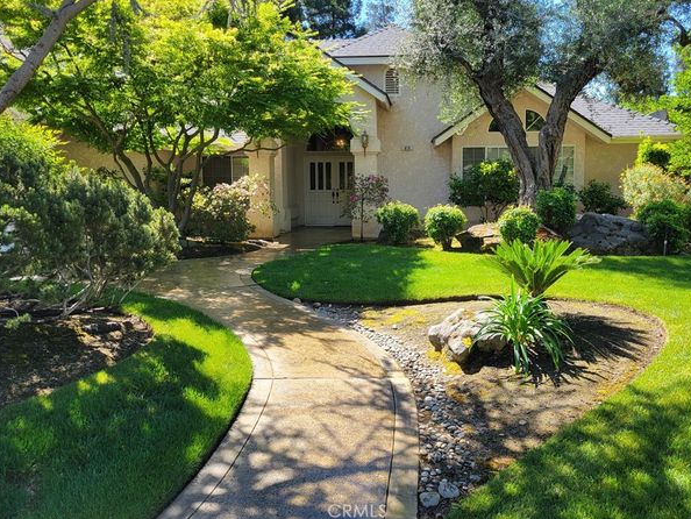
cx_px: 350
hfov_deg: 63.4
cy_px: 242
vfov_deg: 49.7
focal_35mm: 28
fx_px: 559
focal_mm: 5.4
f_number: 1.8
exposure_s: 1/515
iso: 40
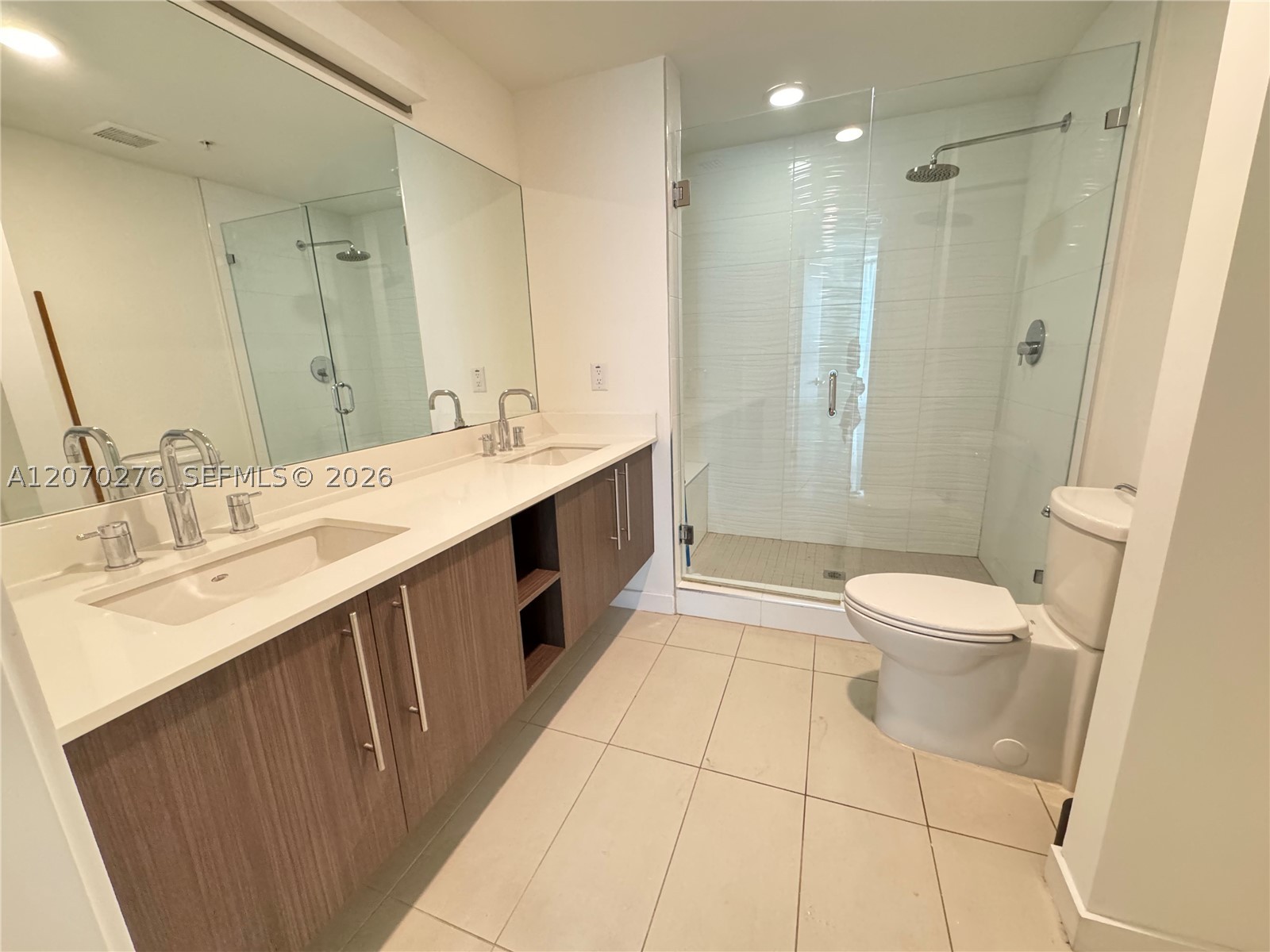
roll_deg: +2.2
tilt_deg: -13.6
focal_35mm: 14
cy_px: 476
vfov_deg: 85.7
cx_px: 635
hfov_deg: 102.1
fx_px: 514
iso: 1000
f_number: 2.2
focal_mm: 2.22
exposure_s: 1/60
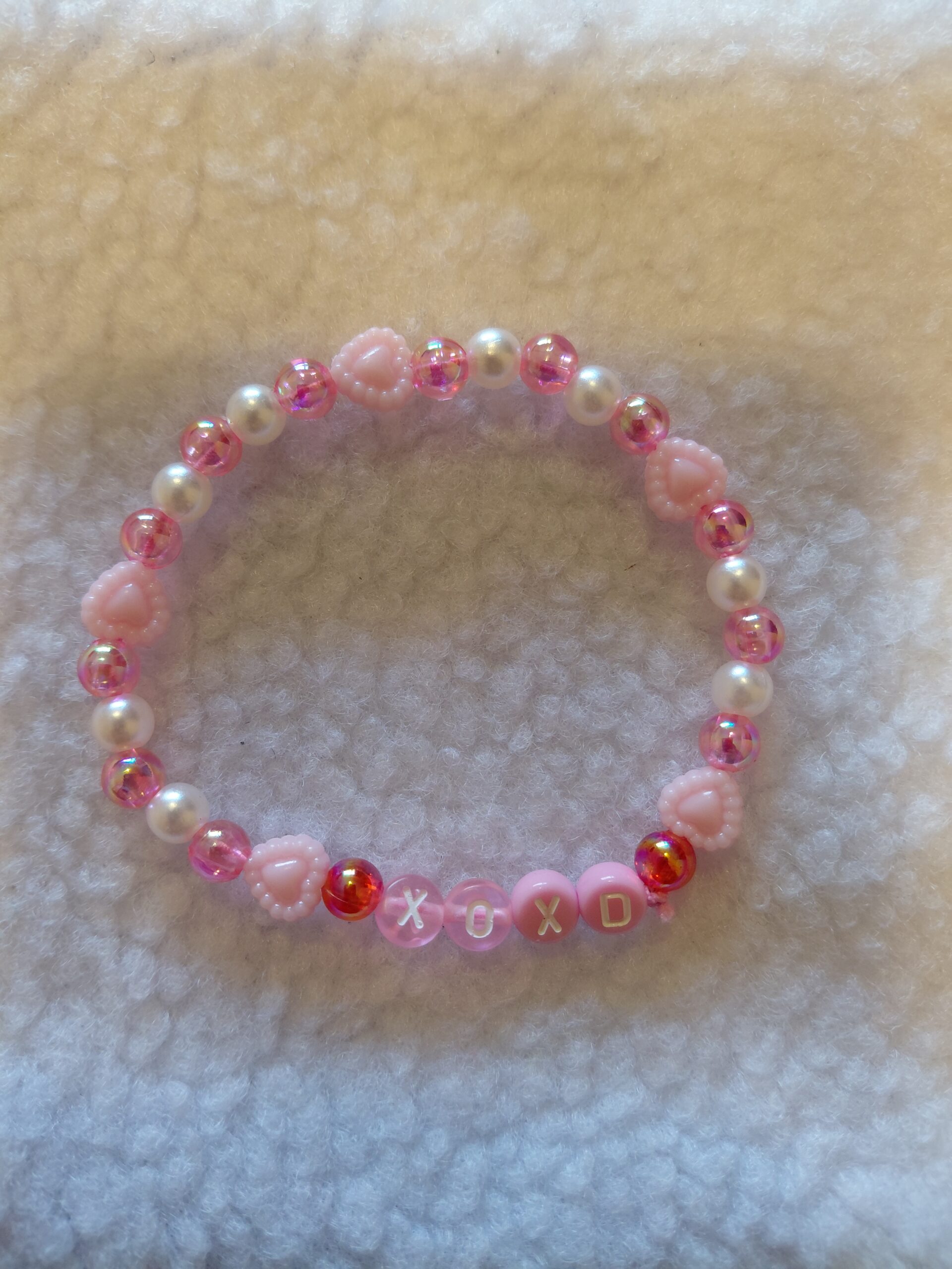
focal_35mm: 25
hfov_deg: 54.9
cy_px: 634
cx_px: 476
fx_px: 917
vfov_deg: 69.4
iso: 250
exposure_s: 1/50.1
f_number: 1.8
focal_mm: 4.69
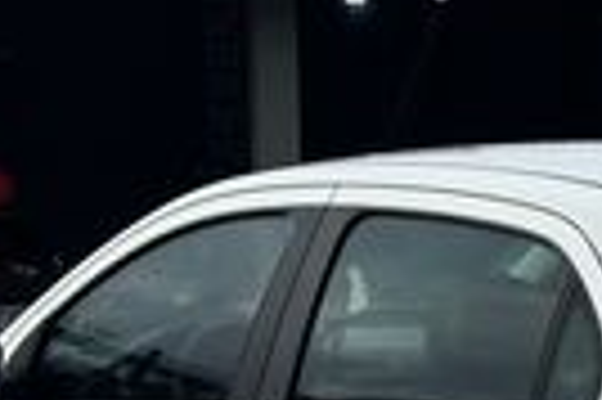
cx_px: 611
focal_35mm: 176
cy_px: 467
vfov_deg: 7.7
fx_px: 2940
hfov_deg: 11.6
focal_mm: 6.86
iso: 64
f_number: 1.78
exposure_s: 1/4566
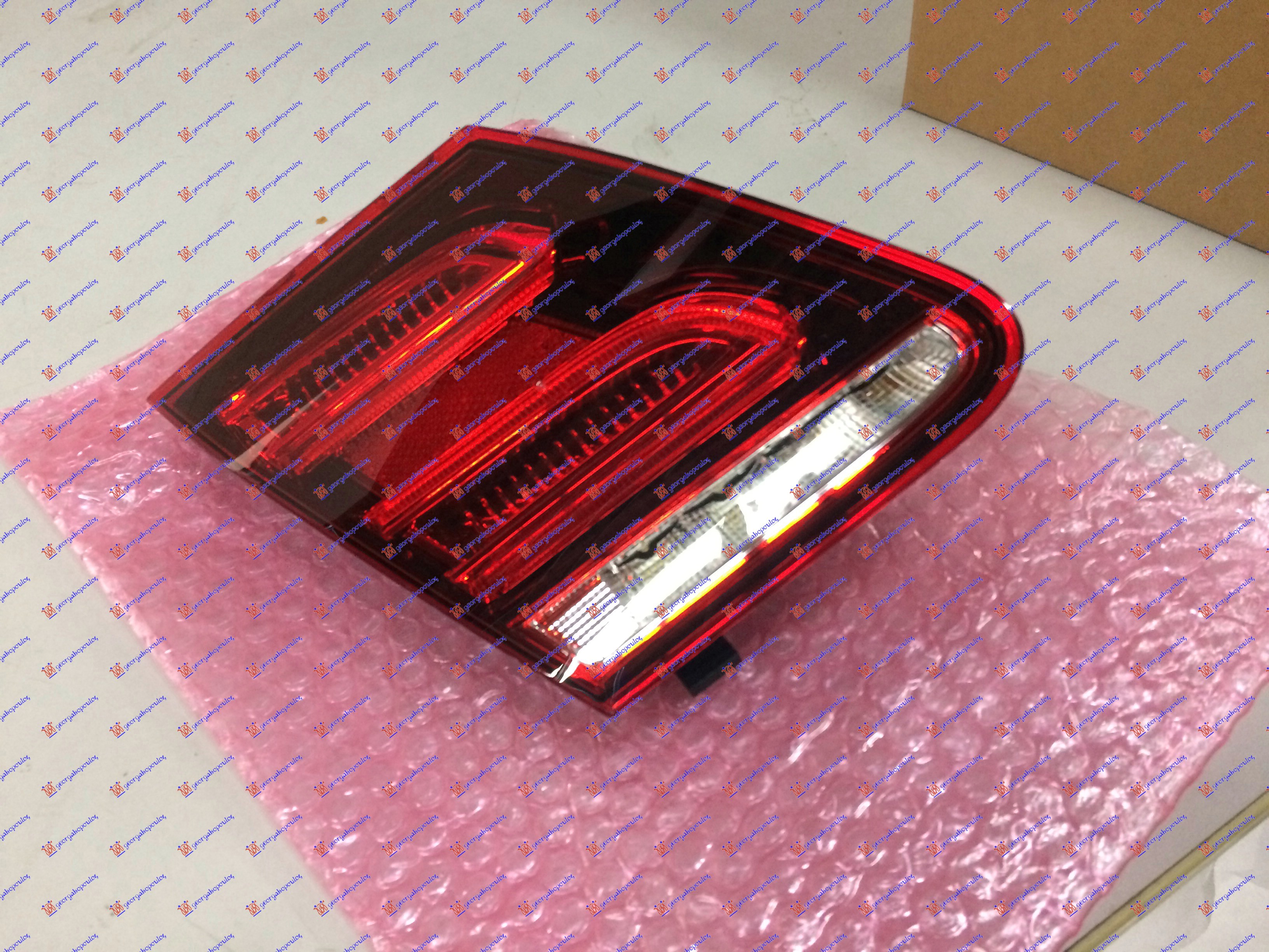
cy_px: 476
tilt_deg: -53.5
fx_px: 1063
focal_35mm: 29
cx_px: 634
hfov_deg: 61.7
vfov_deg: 48.2
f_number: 2.2
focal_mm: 4.15
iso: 320
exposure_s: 1/25
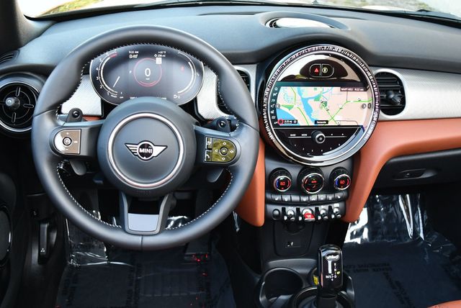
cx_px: 230
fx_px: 461
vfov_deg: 36.9
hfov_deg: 53.1
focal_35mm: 36
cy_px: 154
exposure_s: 1/250
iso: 720
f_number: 3.5
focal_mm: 18
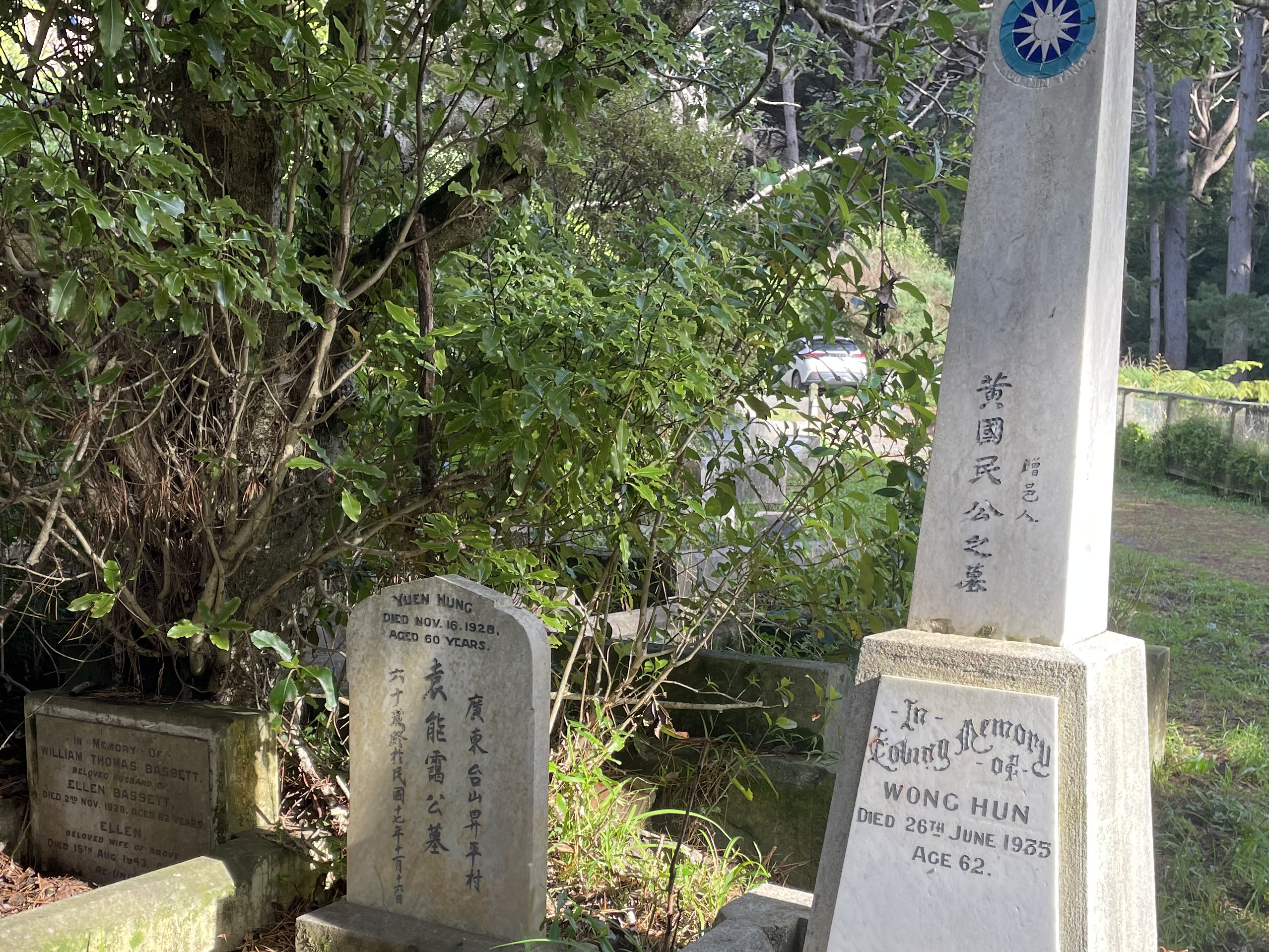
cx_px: 601
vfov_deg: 34.5
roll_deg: -0.5
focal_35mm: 41
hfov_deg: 45.8
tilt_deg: -9.0
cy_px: 696
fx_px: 1503
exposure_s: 1/198
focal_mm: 4.2
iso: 32
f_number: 1.6
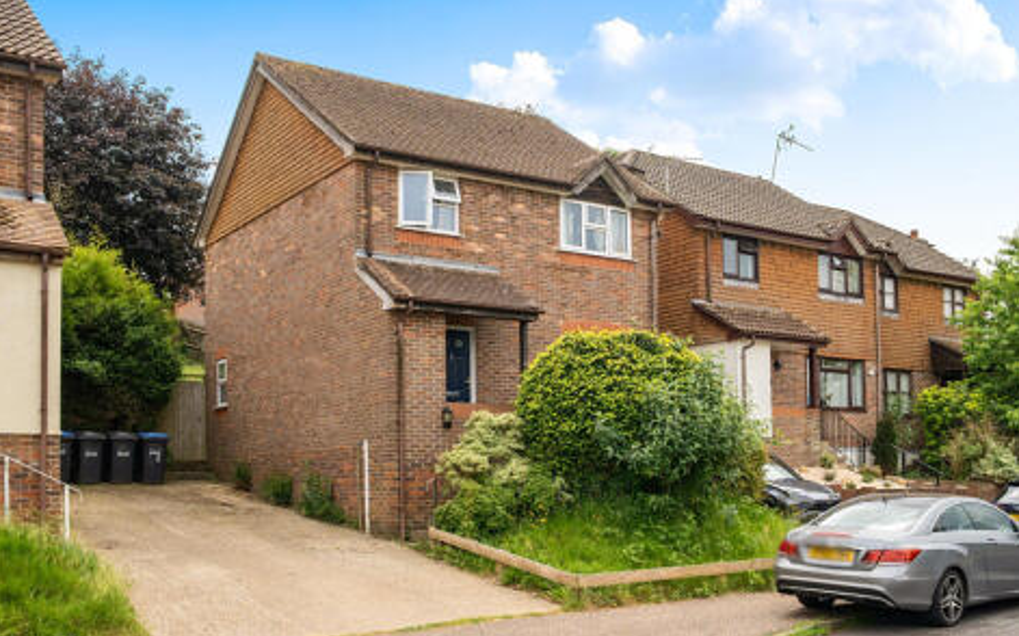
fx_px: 944
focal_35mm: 34
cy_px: 321
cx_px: 508
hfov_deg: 56.7
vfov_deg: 37.2
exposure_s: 1/320
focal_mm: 22
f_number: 8
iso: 400
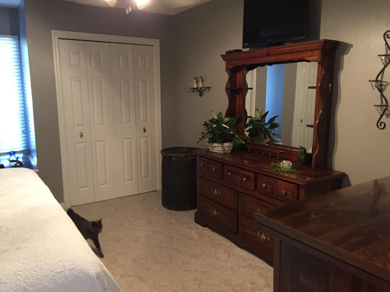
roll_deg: -0.4
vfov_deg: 48.2
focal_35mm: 29
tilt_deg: -8.7
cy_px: 146
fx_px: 327
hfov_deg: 61.7
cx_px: 195
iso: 250
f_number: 2.2
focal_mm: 4.15
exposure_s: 1/15
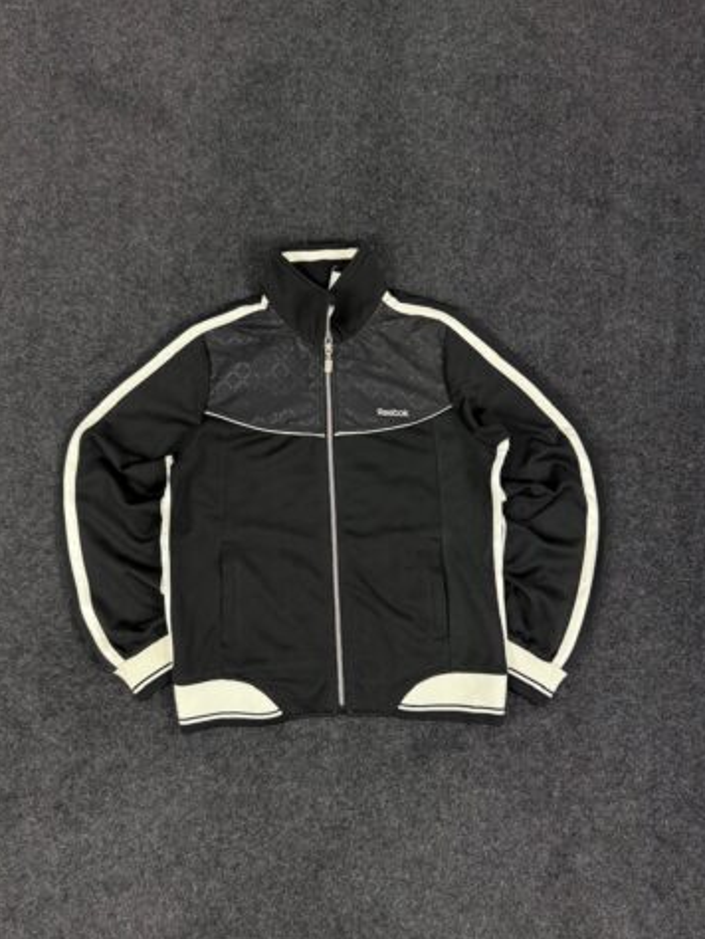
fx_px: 733
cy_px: 461
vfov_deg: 65.3
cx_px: 325
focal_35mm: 27
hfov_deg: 51.3
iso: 200
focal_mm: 6.76
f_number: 1.78
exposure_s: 1/100
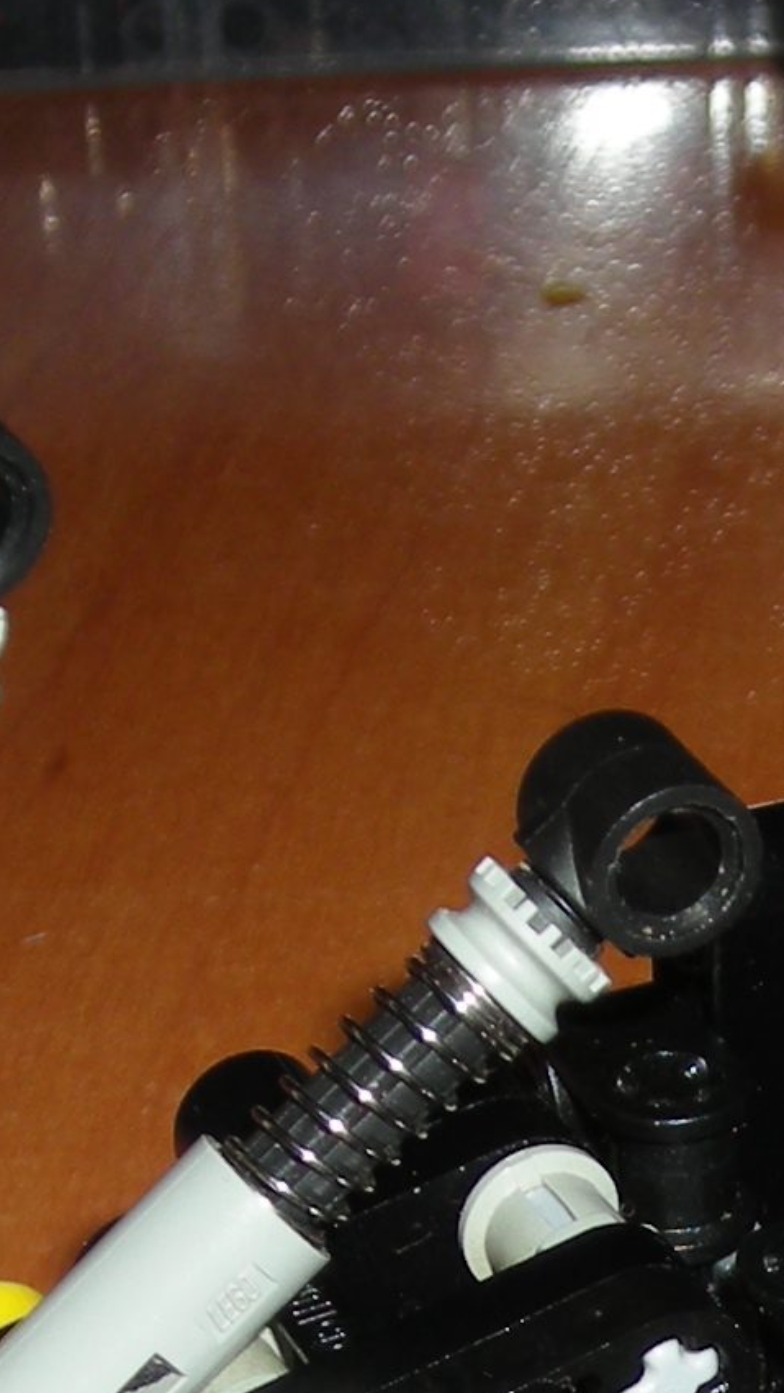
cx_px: 966
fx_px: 5061
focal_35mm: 137
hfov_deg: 8.7
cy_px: 1549
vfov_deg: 15.3
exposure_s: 1/60
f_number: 3.2
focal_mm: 6.3
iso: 50
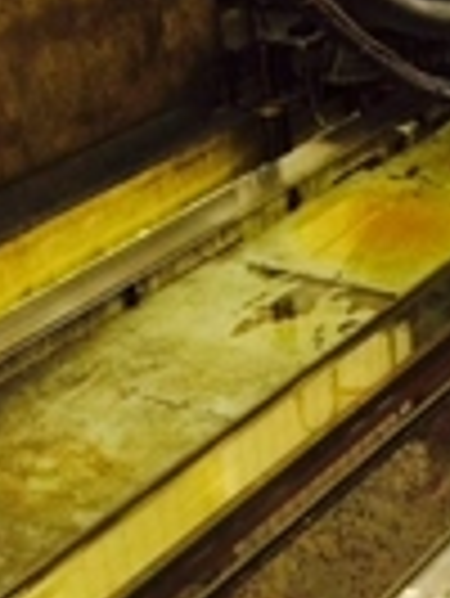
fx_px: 1506
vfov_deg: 22.4
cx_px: 333
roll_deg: +6.8
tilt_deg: -33.5
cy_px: 414
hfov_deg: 16.9
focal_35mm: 87
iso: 320
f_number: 2.2
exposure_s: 1/20
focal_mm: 4.15
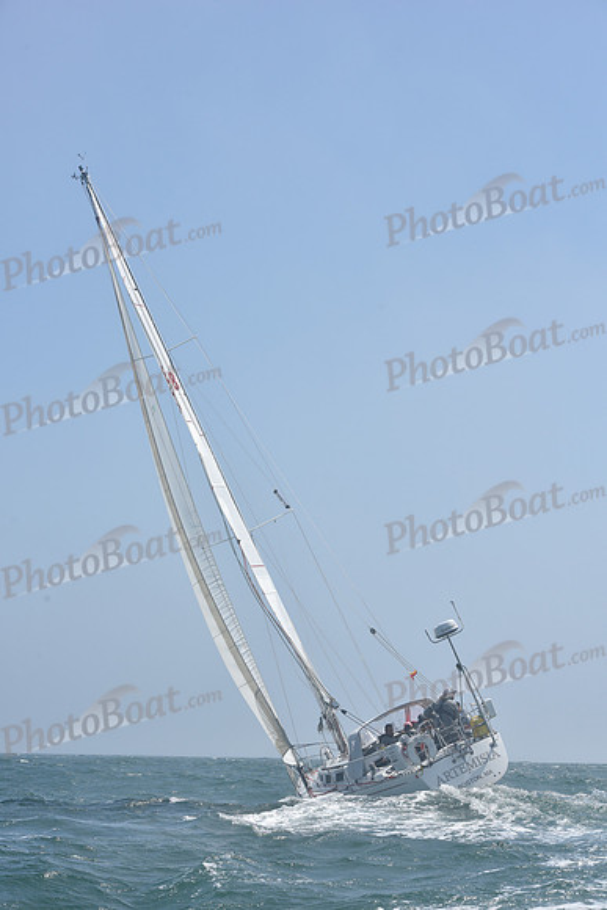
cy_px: 455
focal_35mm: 70
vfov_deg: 28.8
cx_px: 304
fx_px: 1769
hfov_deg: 19.5
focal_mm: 70
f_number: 11
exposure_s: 1/1000
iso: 320
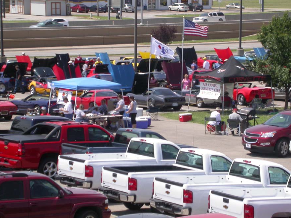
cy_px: 95
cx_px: 167
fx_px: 1505
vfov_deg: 8.3
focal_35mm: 179
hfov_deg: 11.0
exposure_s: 1/310
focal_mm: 32
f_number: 7.3
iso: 100
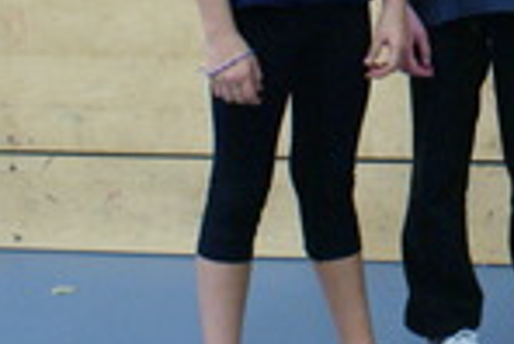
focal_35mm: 164
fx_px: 2344
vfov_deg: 8.3
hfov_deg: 11.9
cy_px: -132
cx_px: 795
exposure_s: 1/30
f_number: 5
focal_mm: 30
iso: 800
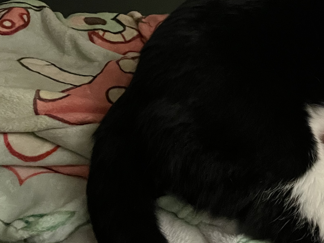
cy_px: 2
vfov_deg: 21.2
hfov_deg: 25.6
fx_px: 627
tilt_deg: -24.5
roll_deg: -1.9
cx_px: 400
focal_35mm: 67
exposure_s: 1/30
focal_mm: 5.1
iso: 1000
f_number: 1.6
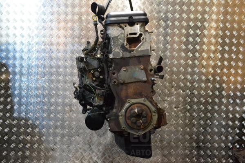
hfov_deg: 57.2
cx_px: 122
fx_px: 225
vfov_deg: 40.0
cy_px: 82
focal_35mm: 33
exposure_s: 1/125
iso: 3200
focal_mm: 22
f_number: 5.6
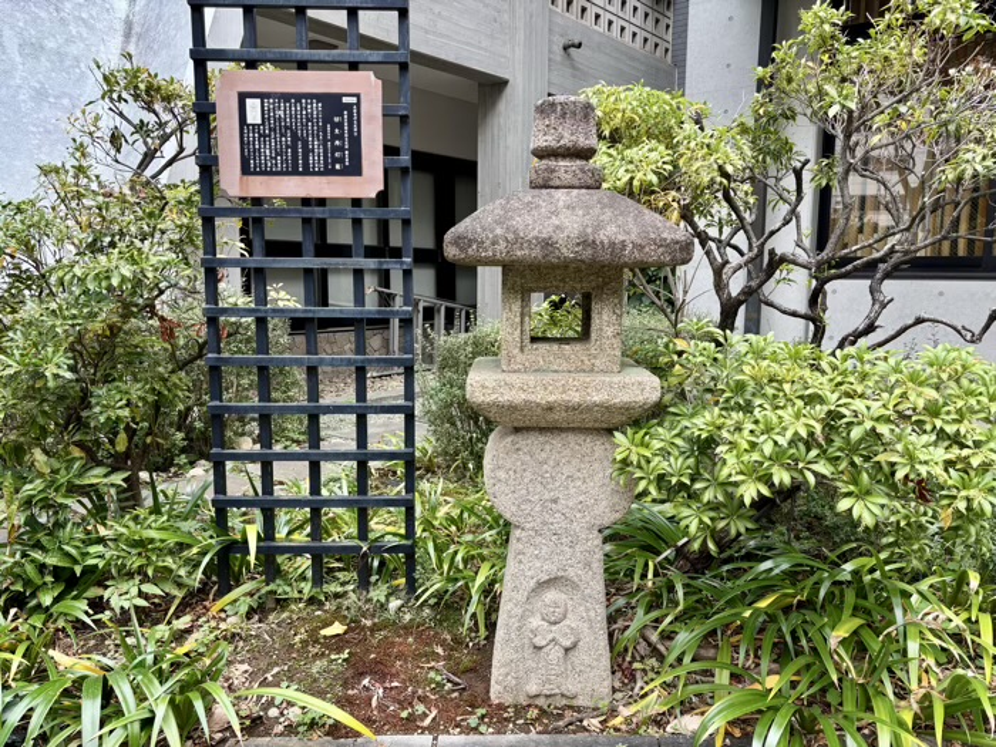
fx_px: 748
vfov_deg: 53.1
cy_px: 374
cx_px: 498
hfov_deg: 67.3
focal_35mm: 26
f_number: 1.6
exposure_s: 1/121
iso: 50
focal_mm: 5.96
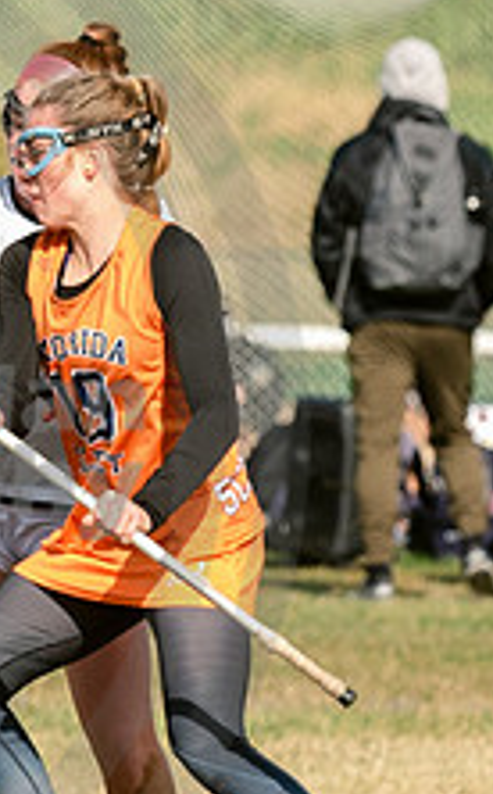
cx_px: 144
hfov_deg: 1.2
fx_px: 24387
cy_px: 528
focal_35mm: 1130
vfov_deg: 1.9
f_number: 5
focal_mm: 160
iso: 250
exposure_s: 1/1600
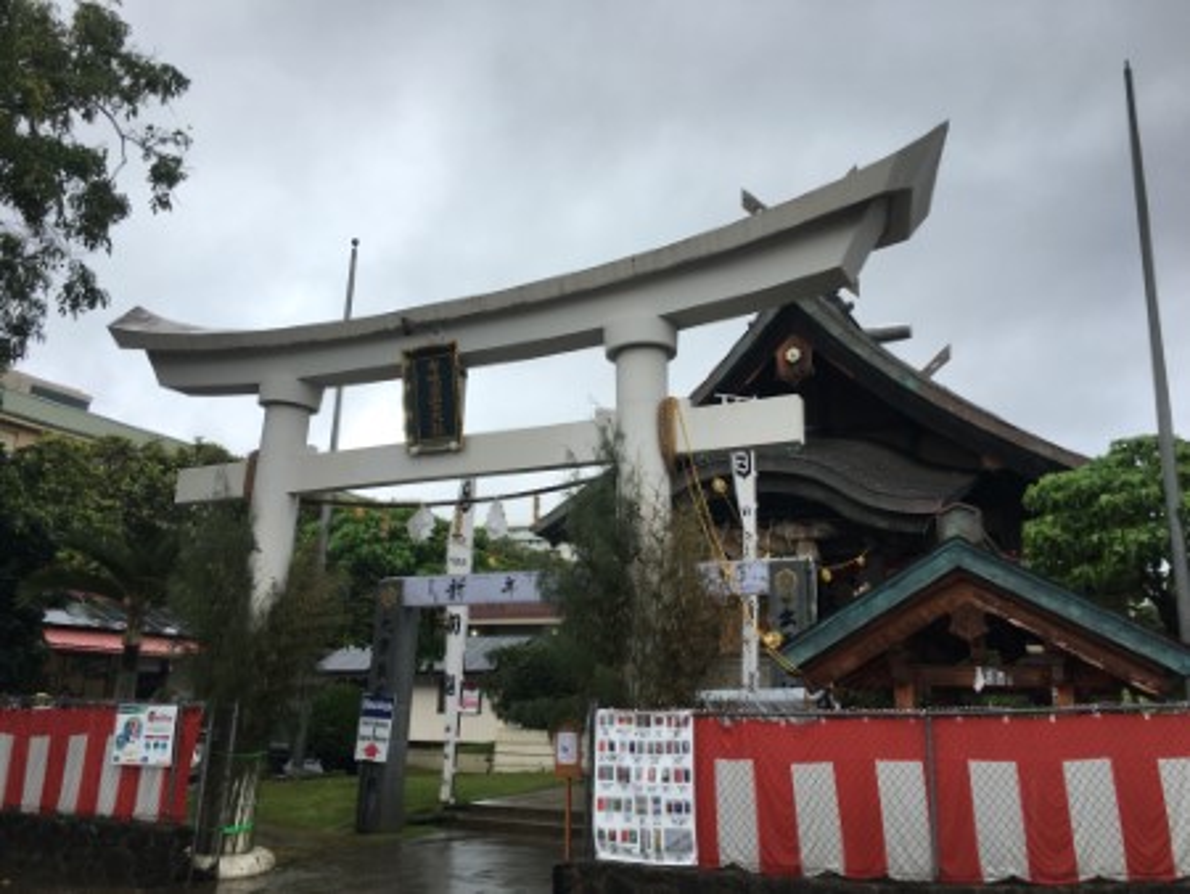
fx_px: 997
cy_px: 447
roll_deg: +0.3
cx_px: 595
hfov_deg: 61.6
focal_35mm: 29
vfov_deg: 48.3
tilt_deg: +7.3
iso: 25
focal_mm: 4.15
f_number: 2.2
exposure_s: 1/519
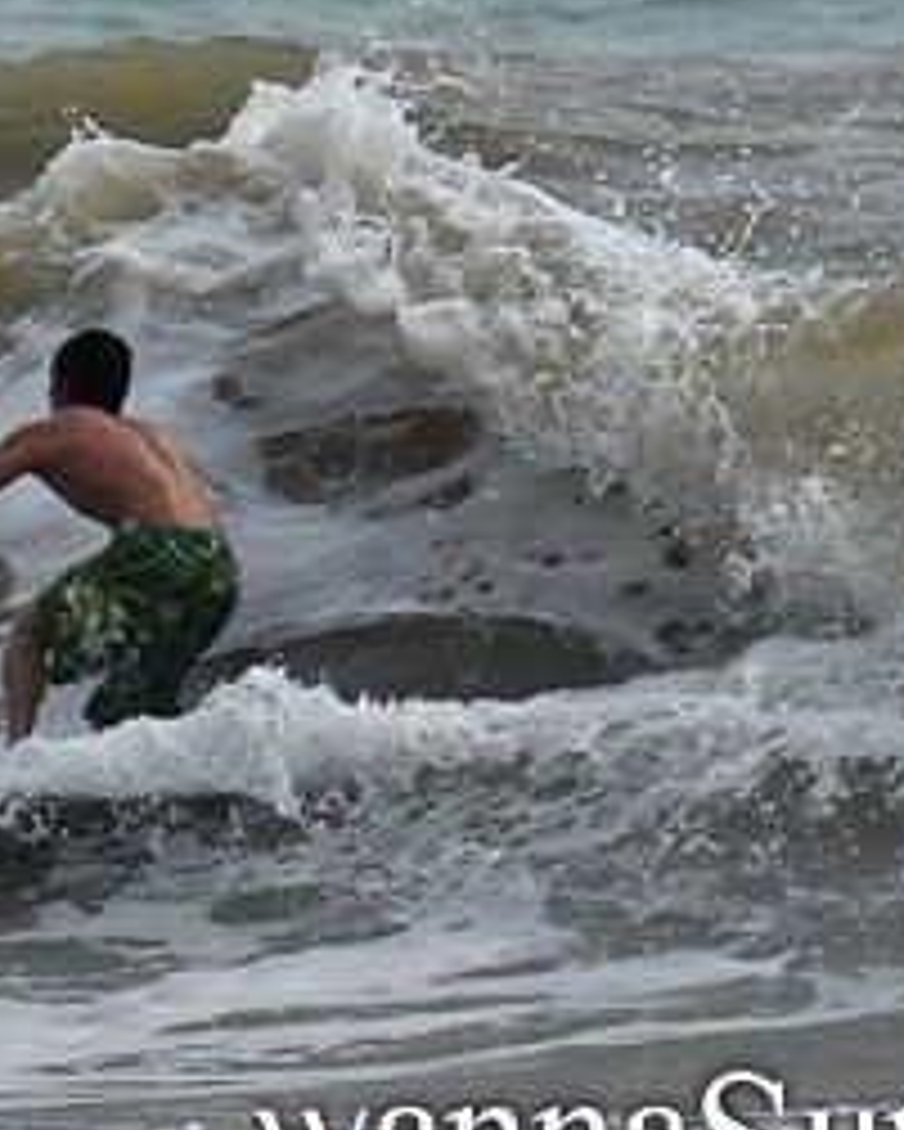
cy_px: 565
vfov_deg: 2.6
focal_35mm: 755
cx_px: 31
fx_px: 25235
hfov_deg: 2.1
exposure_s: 1/1000
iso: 200
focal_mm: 300
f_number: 9.5
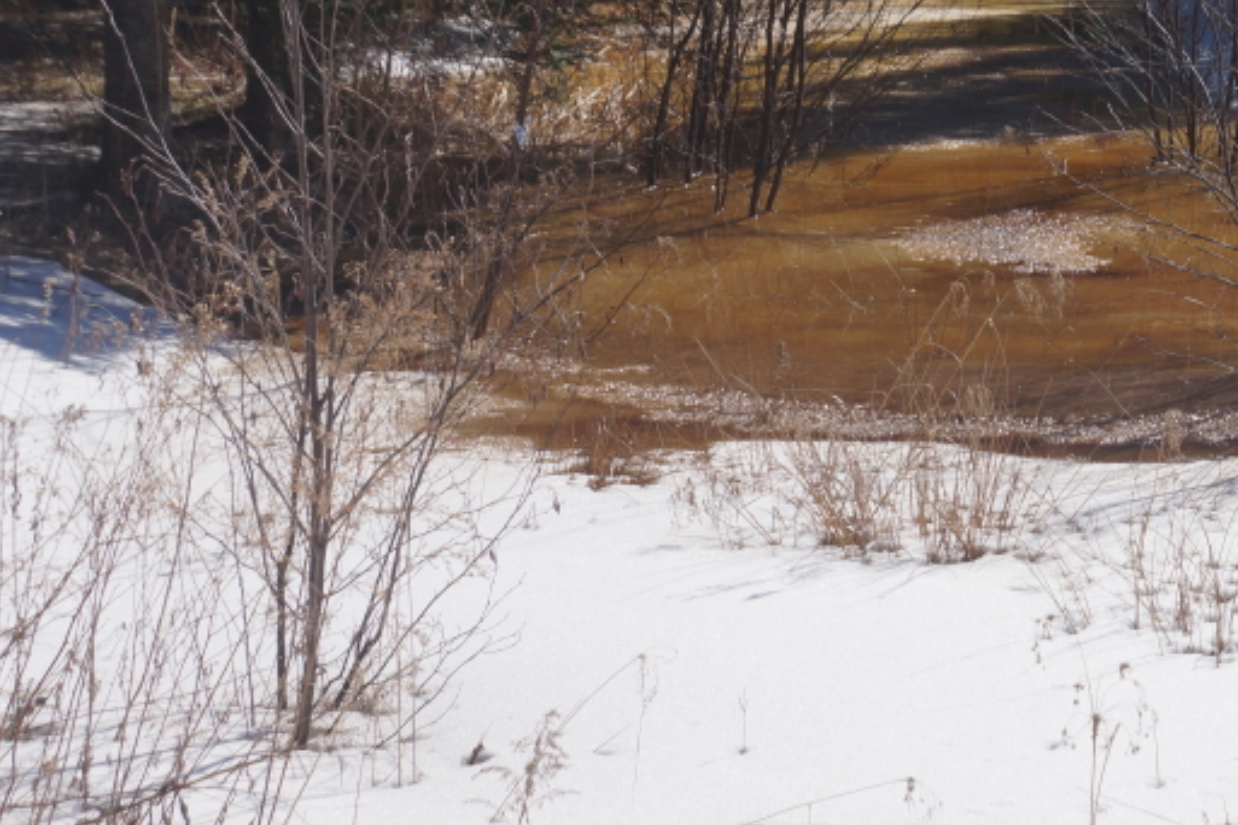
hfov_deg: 17.3
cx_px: 1086
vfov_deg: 11.7
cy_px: 273
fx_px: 4023
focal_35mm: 117
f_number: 7.1
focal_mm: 40
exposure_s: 1/200
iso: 100
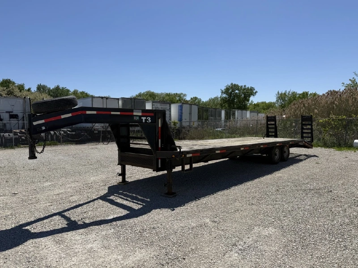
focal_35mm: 24
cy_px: 134
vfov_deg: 56.8
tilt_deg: -3.2
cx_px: 179
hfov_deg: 71.6
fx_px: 248
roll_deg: +0.2
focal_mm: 6.76
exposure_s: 1/7353
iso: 80
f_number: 1.78
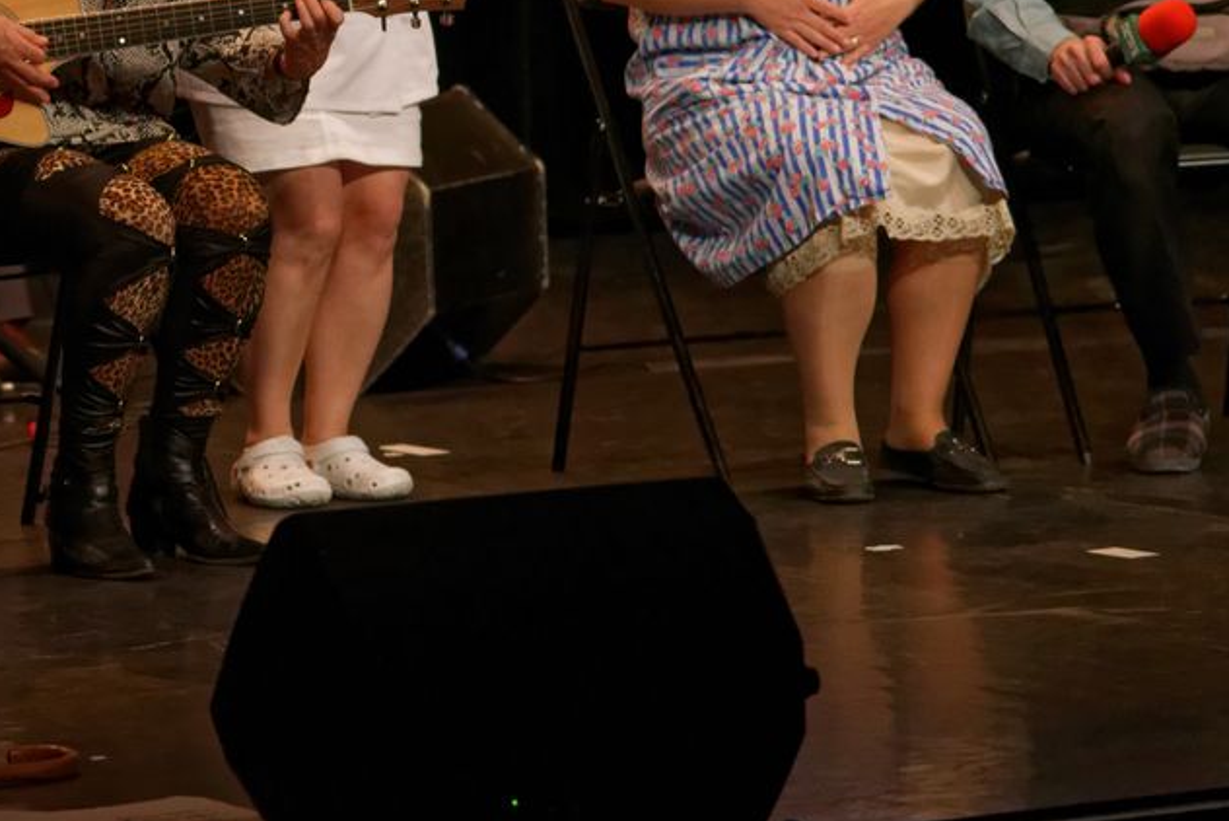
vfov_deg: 5.6
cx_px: 19
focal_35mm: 243
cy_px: 39
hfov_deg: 8.4
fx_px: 8299
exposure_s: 1/800
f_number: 4
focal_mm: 120
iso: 3200
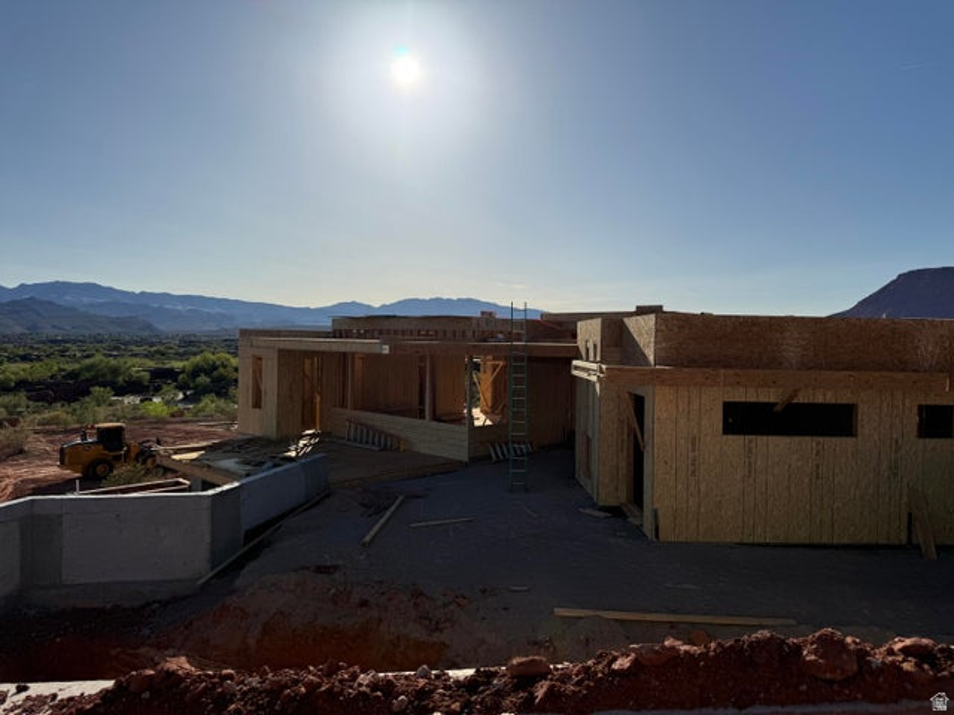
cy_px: 358
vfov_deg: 56.8
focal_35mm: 24
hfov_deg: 71.6
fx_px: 661
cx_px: 477
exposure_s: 1/14286
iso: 80
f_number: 1.78
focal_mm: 6.76
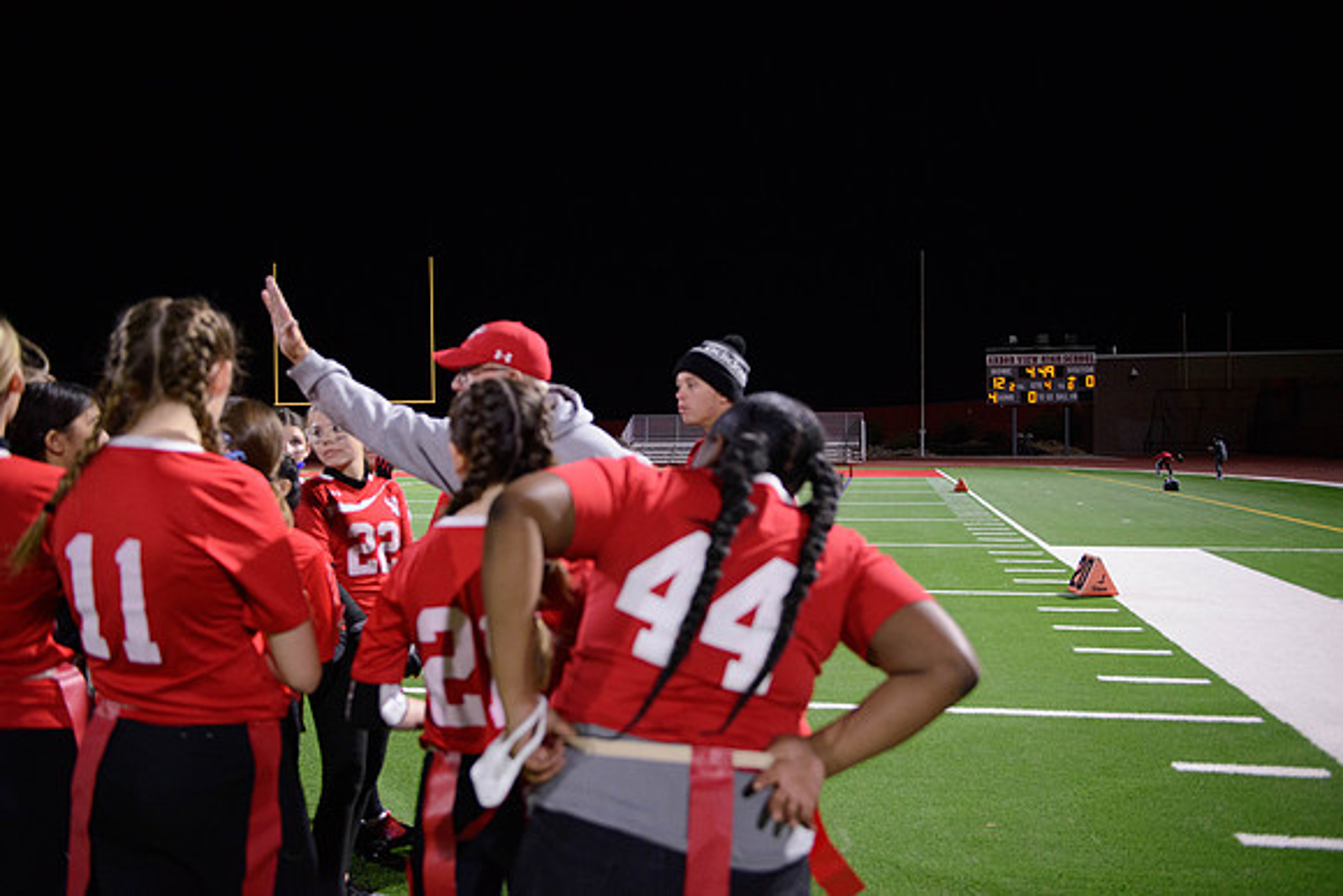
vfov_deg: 41.1
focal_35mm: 32
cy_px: 448
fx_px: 1194
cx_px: 672
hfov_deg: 58.7
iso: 3200
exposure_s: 1/320
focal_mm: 32
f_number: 2.8
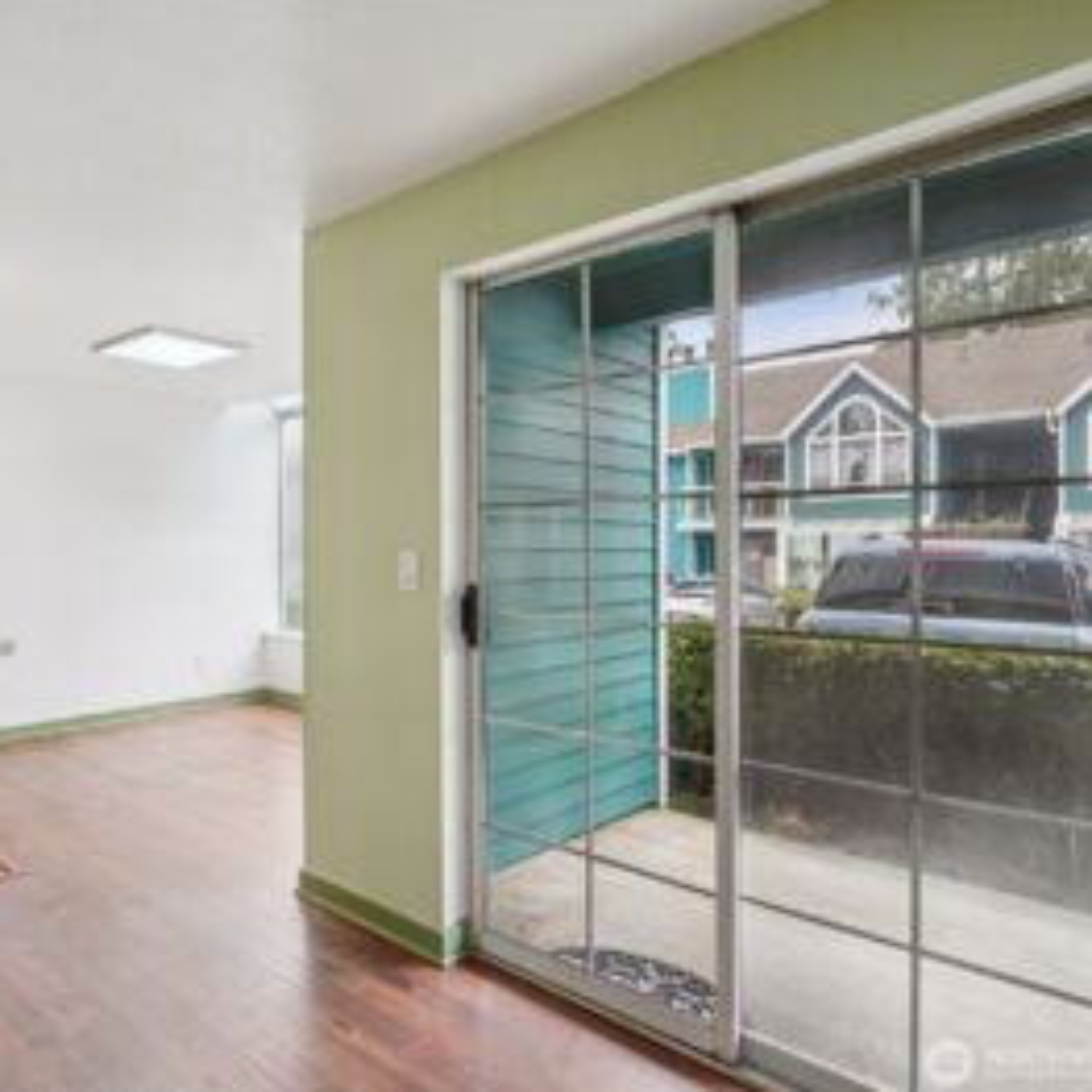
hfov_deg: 67.0
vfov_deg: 69.6
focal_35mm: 22
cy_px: 546
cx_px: 332
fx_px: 785
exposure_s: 1/45
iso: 400
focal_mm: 17
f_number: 8
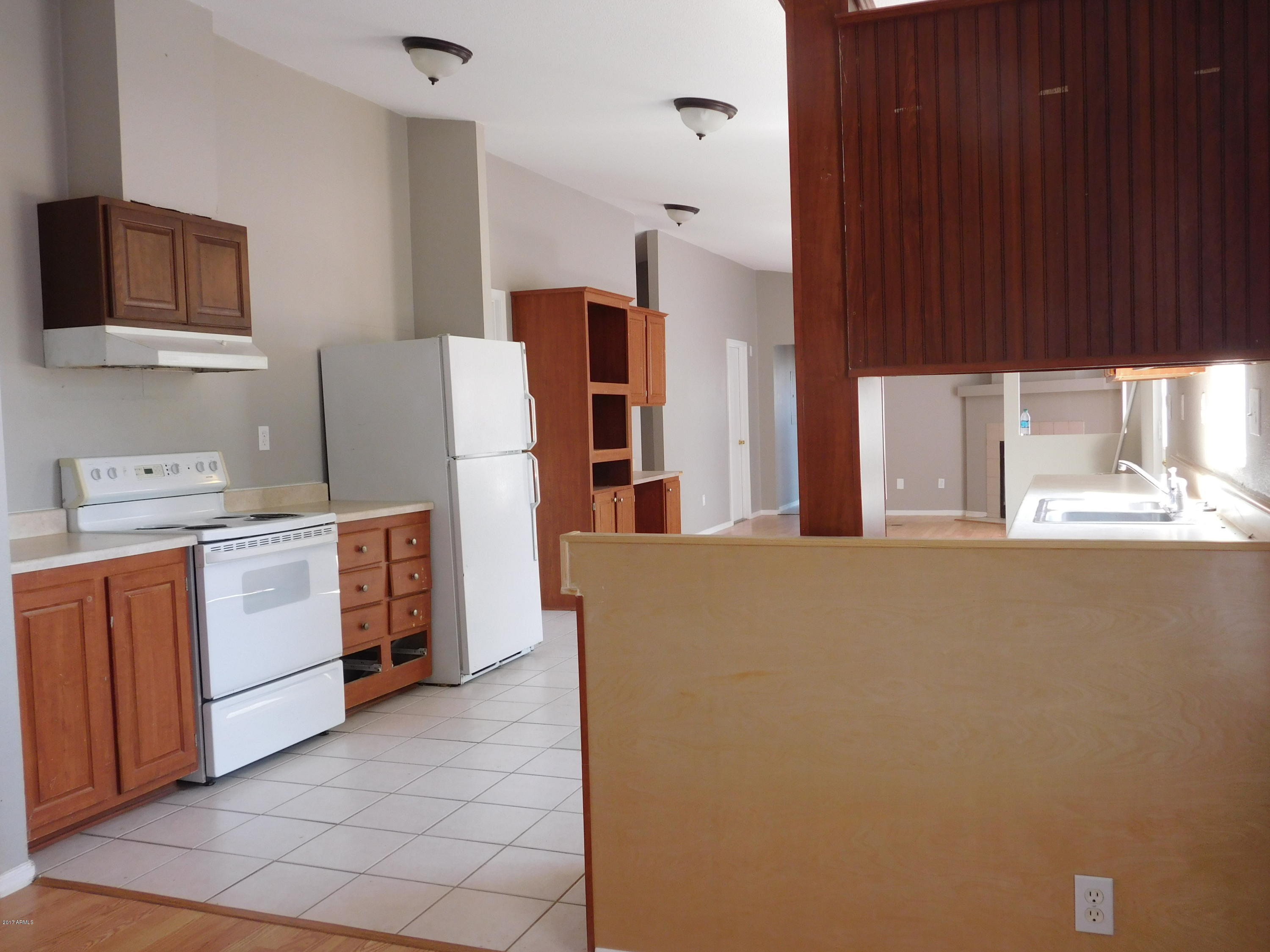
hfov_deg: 60.0
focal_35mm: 30
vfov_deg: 46.8
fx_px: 1101
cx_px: 635
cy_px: 476
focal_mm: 5.3
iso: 160
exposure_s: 1/30
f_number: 3.2
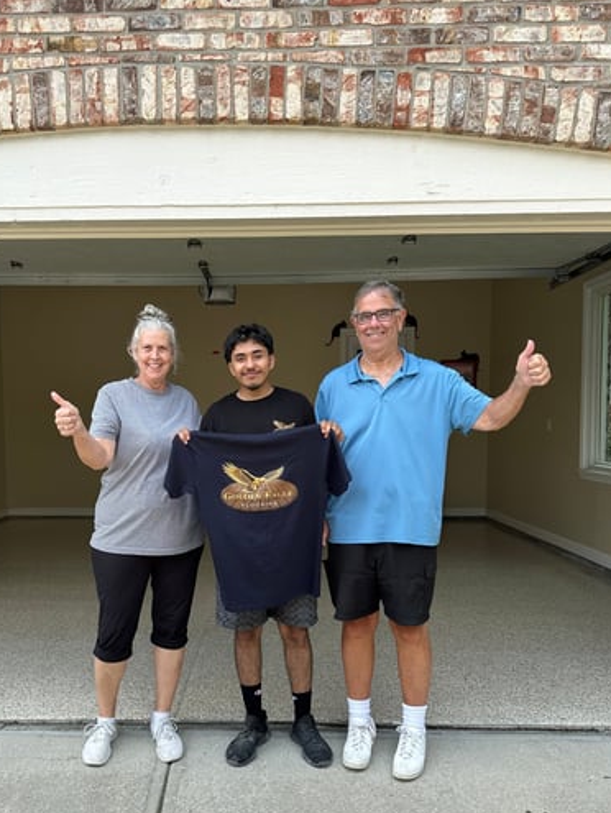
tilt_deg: -4.8
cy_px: 494
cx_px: 240
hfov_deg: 45.2
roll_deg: -0.3
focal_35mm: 31
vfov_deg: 57.8
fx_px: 729
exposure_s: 1/1009
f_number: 1.78
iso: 80
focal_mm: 6.86
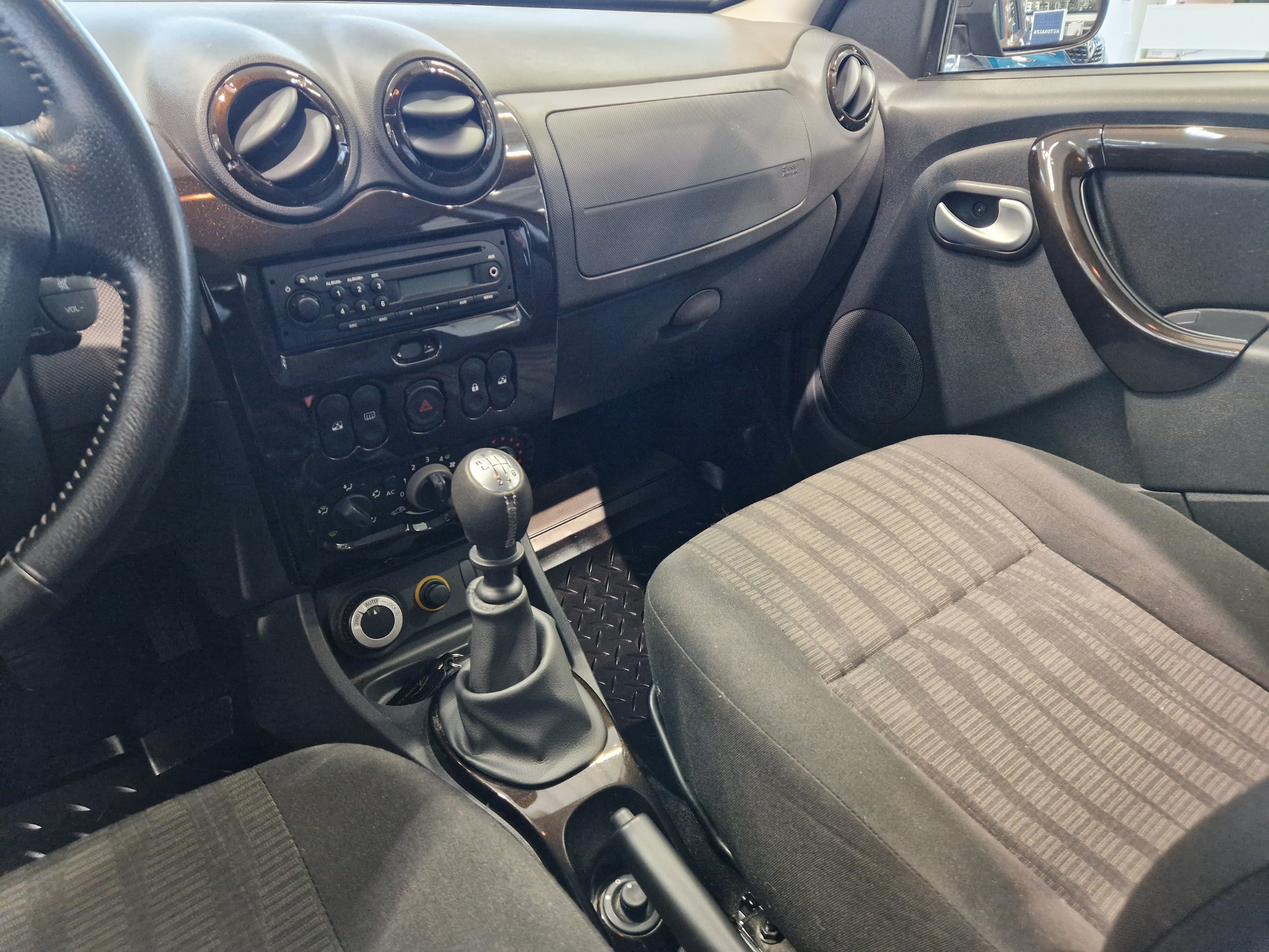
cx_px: 634
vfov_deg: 58.9
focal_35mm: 23
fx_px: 843
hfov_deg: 73.9
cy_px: 476
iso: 800
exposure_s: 1/100
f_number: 1.8
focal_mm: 5.4
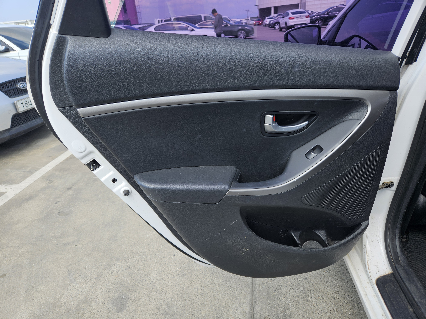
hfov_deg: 73.9
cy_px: 160
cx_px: 213
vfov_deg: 58.9
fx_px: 283
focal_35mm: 23
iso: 25
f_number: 1.8
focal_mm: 5.4
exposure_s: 1/713
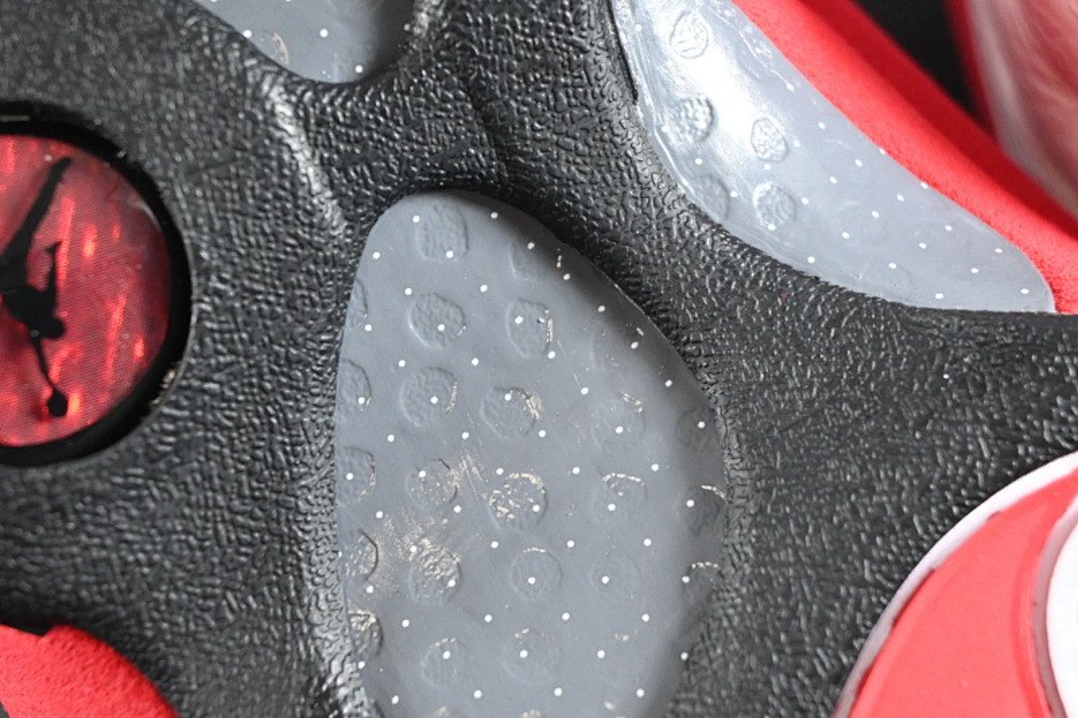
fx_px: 2245
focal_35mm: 75
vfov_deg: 18.2
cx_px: 539
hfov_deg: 27.0
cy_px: 359
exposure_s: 1/125
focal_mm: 50
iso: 2800
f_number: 6.3
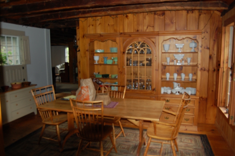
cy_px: 78
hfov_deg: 67.4
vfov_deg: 47.9
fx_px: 176
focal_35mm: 27
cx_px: 118
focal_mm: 18
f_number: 3.5
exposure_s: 1/60
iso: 400
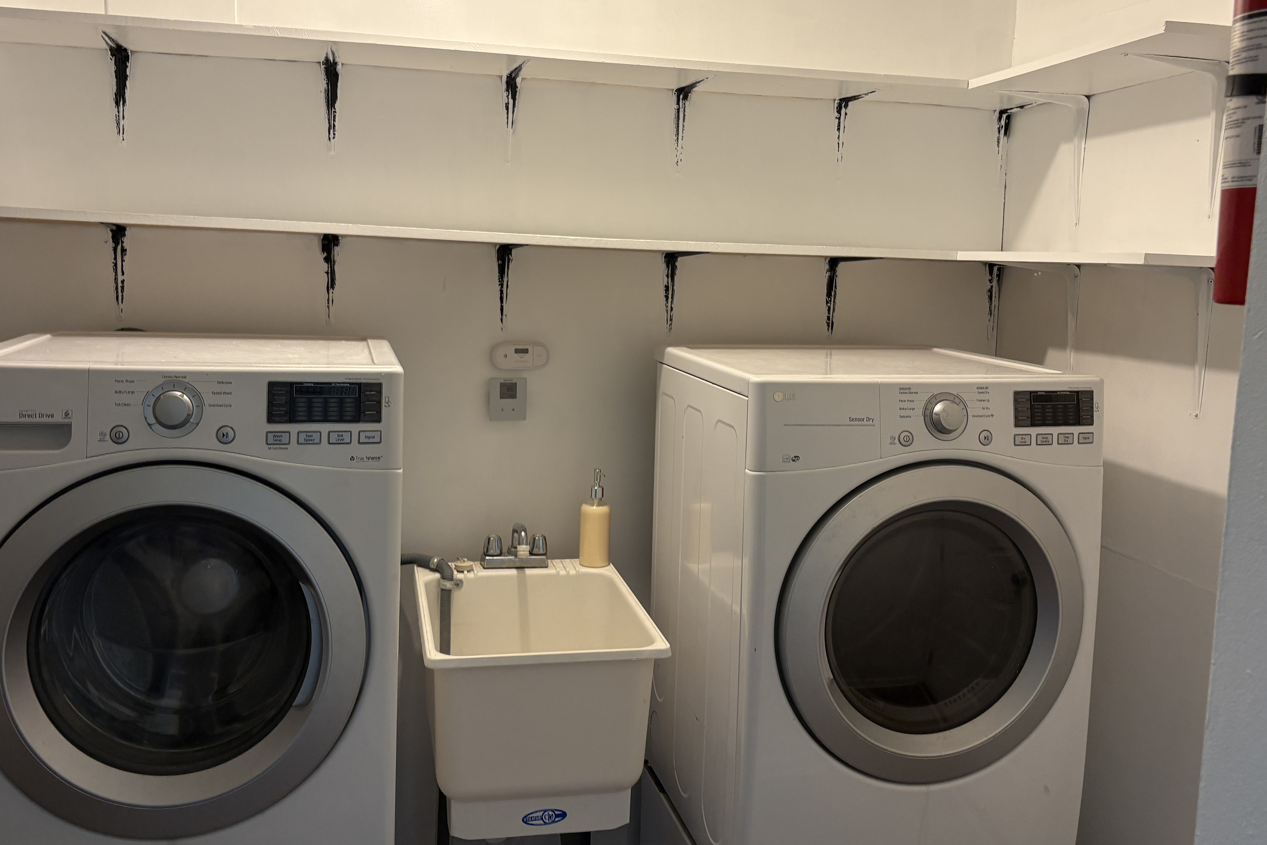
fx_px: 1161
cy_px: 369
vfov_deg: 39.9
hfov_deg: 57.2
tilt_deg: -5.4
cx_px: 605
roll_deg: -2.5
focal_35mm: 33
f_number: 1.6
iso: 125
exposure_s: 1/60
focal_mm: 5.96
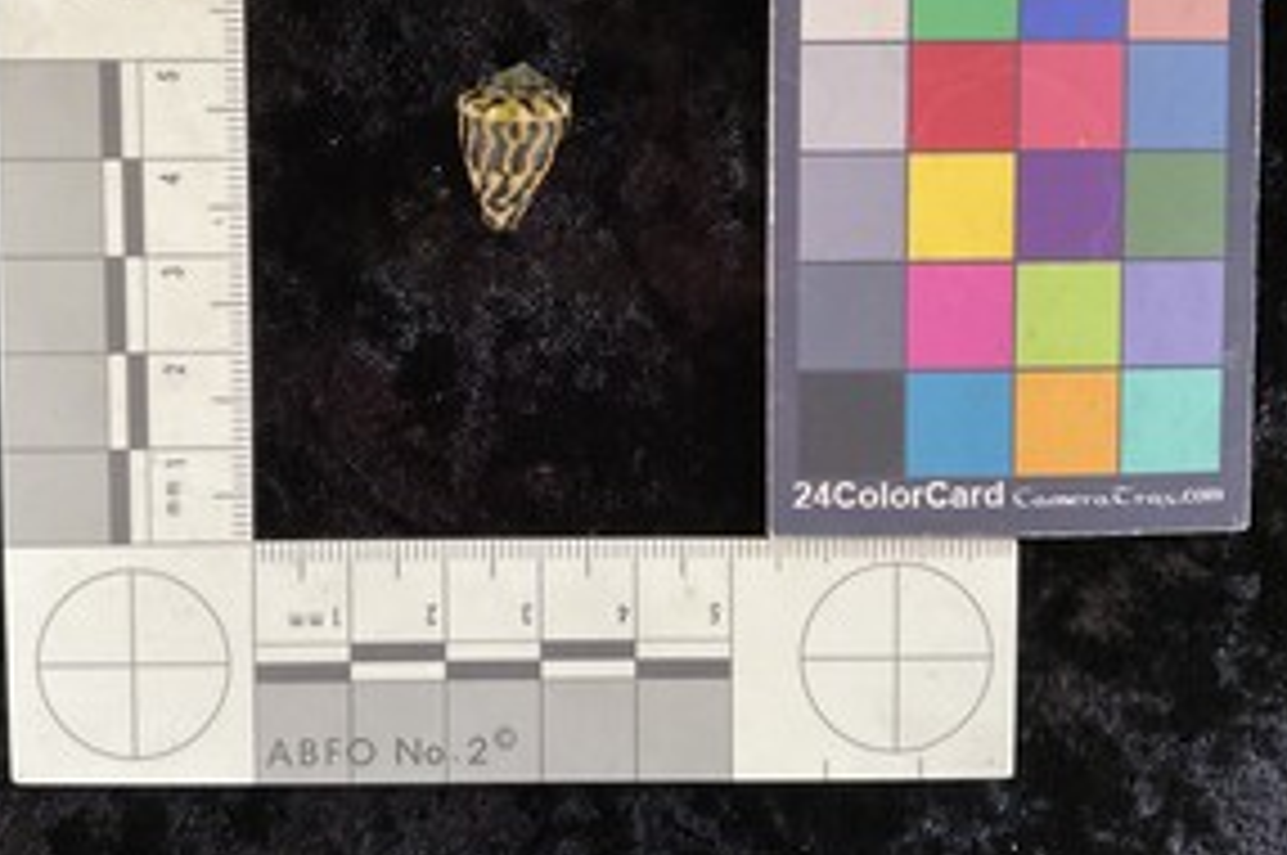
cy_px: 281
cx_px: 558
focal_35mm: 37
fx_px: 1321
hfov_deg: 51.8
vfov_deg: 35.5
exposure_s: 1/60
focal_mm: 3
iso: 160
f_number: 1.8
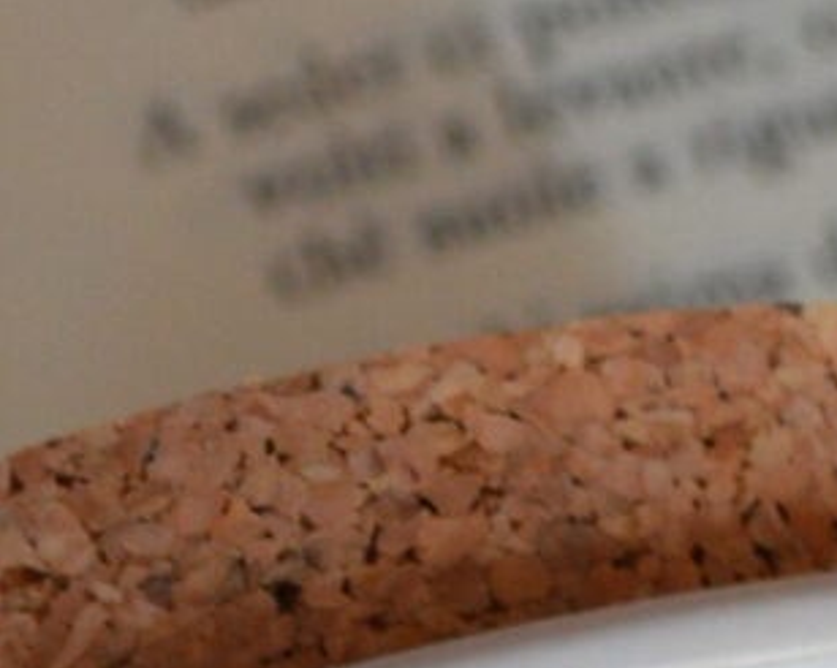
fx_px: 5793
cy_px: 907
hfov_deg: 8.3
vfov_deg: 6.5
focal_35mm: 234
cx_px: 571
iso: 400
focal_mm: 20
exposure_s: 1/20
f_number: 3.8
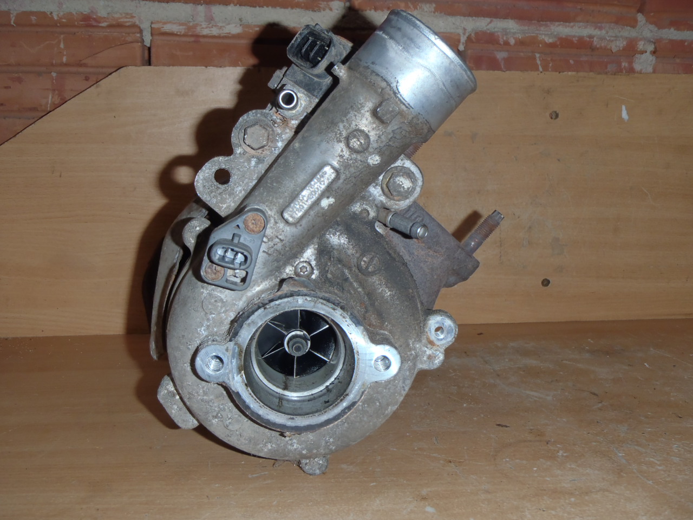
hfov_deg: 49.0
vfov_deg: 37.7
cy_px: 260
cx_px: 346
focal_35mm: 38
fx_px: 761
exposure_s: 1/40
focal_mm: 6.83
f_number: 4.6
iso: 100
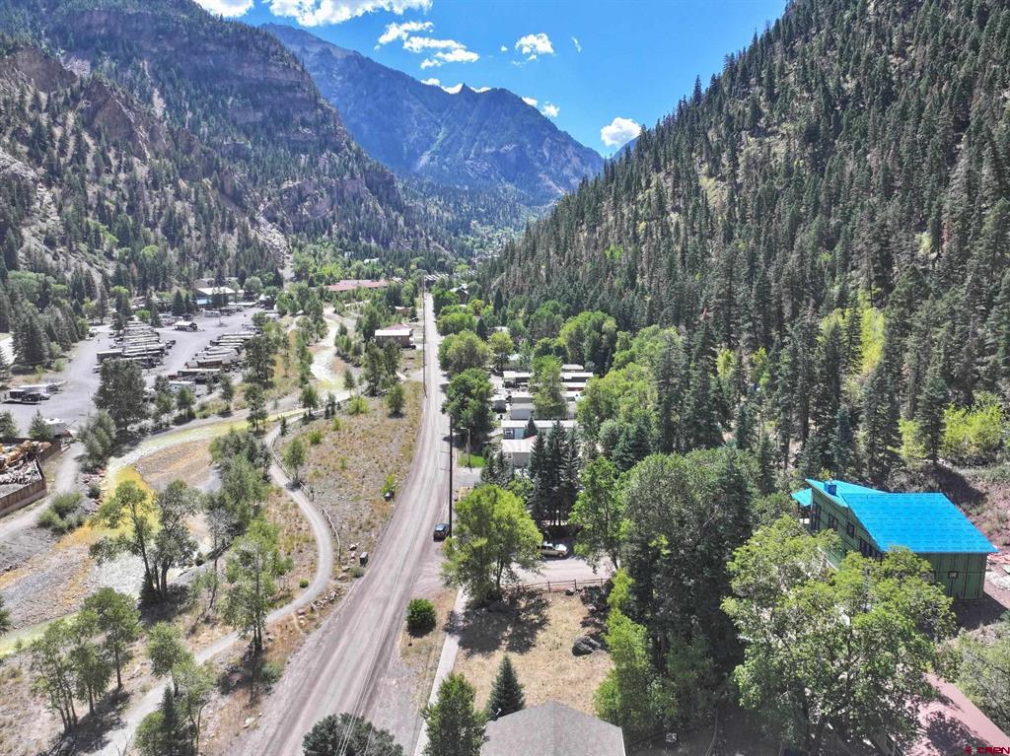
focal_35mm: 24
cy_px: 378
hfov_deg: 71.6
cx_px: 505
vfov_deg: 56.8
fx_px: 700
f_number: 2.8
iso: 140
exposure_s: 1/1600
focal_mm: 12.29
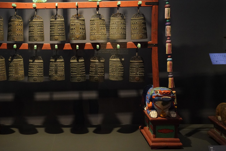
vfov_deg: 24.4
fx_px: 345
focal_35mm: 55
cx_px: 75
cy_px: 42
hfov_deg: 35.9
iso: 6400
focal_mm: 35
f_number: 3.2
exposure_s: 1/80
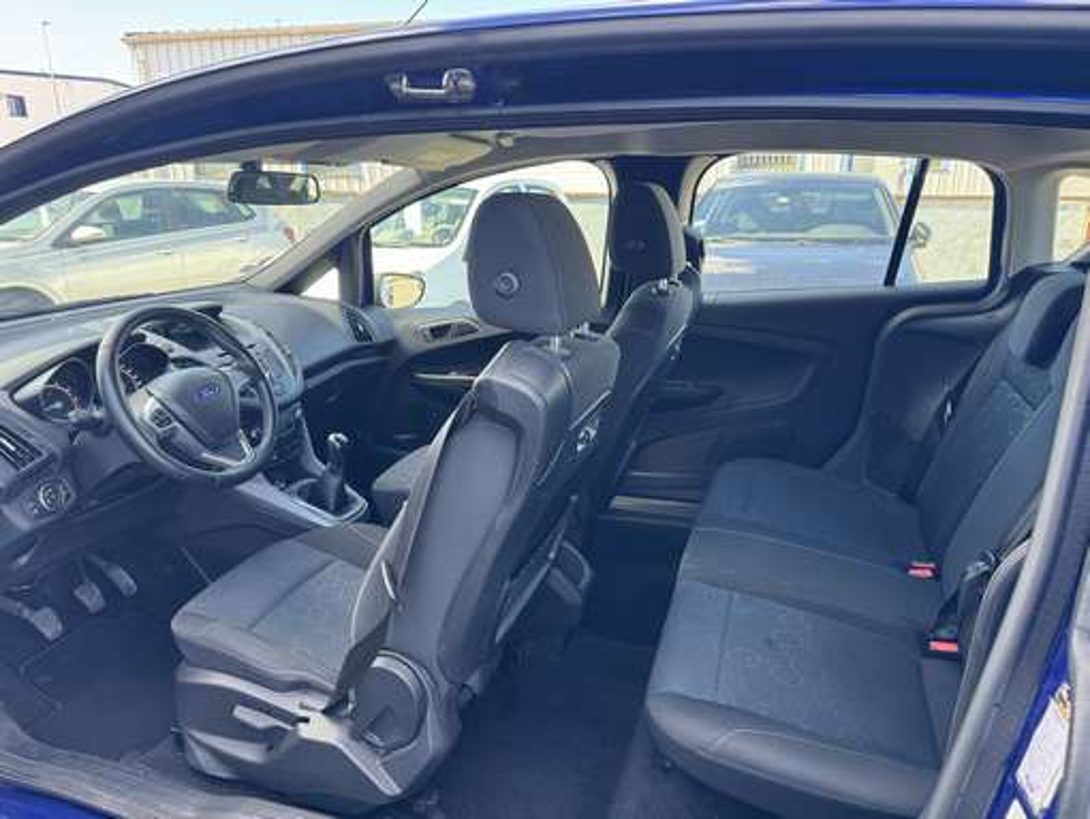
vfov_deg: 56.9
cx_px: 545
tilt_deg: -16.7
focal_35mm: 24
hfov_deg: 71.6
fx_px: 756
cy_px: 410
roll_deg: +0.6
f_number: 1.78
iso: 100
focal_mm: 6.86
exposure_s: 1/169
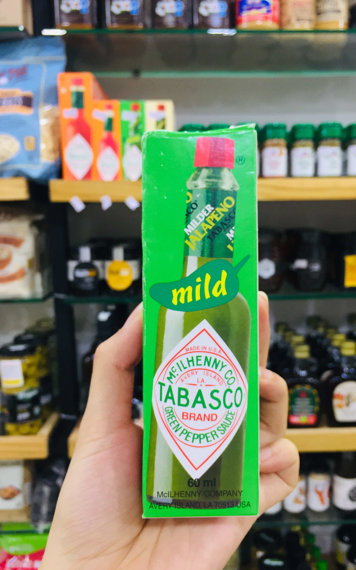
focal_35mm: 31
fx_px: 481
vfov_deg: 61.2
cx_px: 207
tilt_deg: -8.3
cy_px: 286
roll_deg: +1.5
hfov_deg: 40.5
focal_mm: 4.15
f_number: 2.2
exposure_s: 1/33
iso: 80
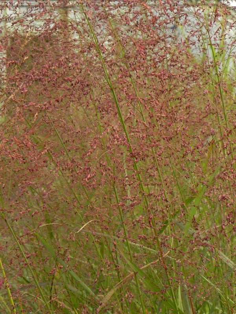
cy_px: 157
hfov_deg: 12.7
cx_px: 118
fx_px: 1064
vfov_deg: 16.8
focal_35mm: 117
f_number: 4.5
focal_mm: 20.8
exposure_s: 1/320
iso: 160
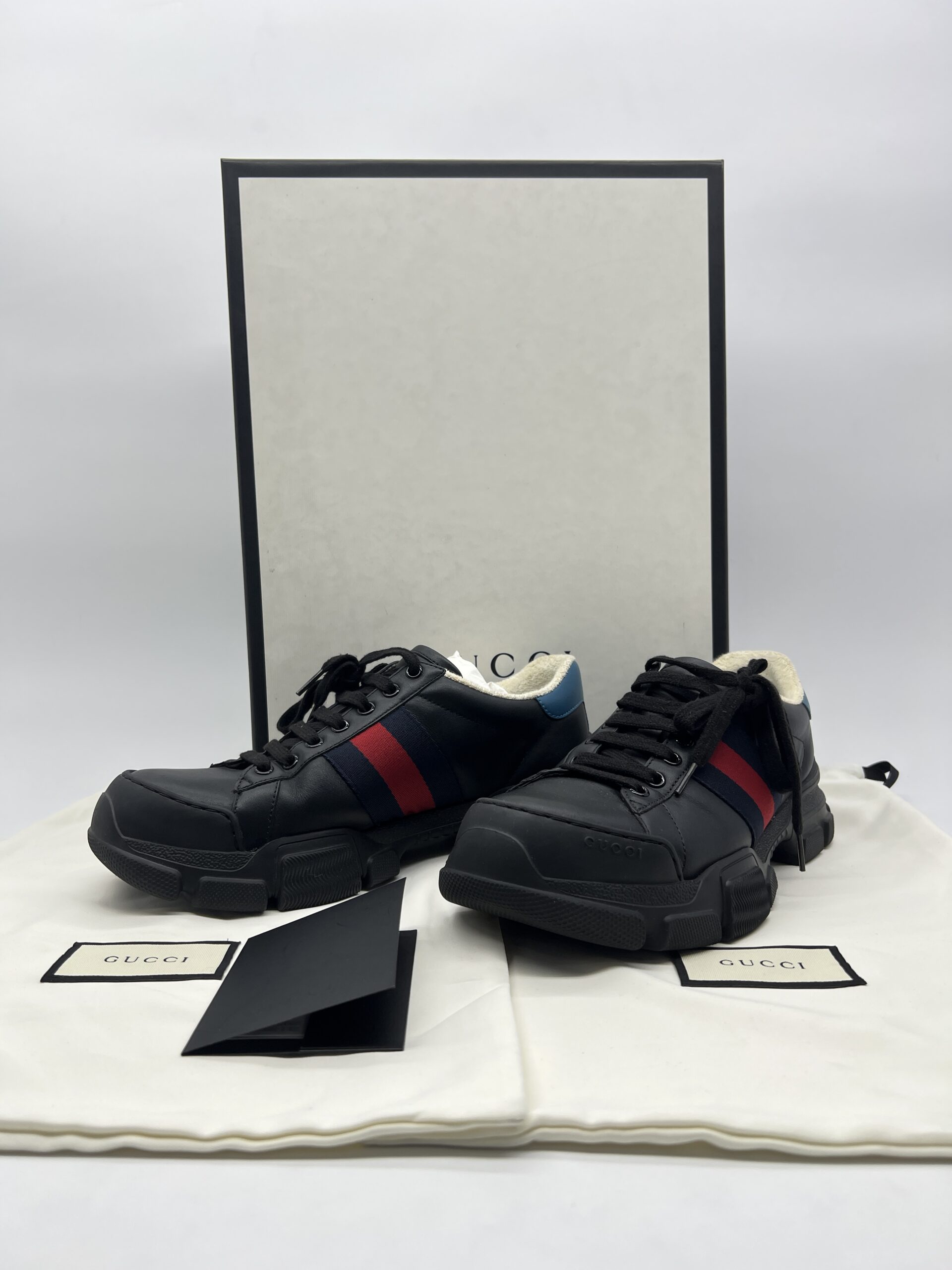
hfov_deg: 53.1
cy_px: 635
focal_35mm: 26
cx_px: 476
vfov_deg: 67.3
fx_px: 953
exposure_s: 1/176
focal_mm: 5.7
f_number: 1.5
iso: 40
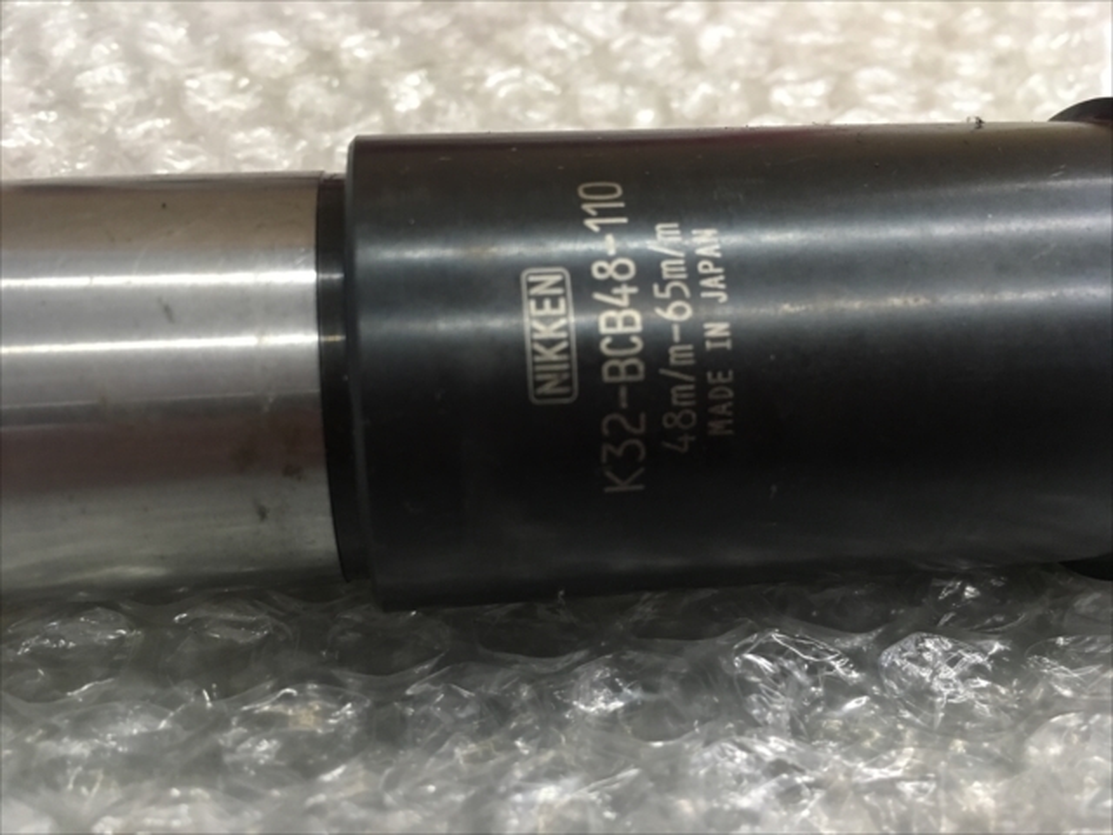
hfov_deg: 61.7
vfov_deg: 48.2
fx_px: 932
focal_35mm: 29
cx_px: 556
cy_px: 418
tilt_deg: -49.4
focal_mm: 4.15
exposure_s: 1/30
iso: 125
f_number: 2.2
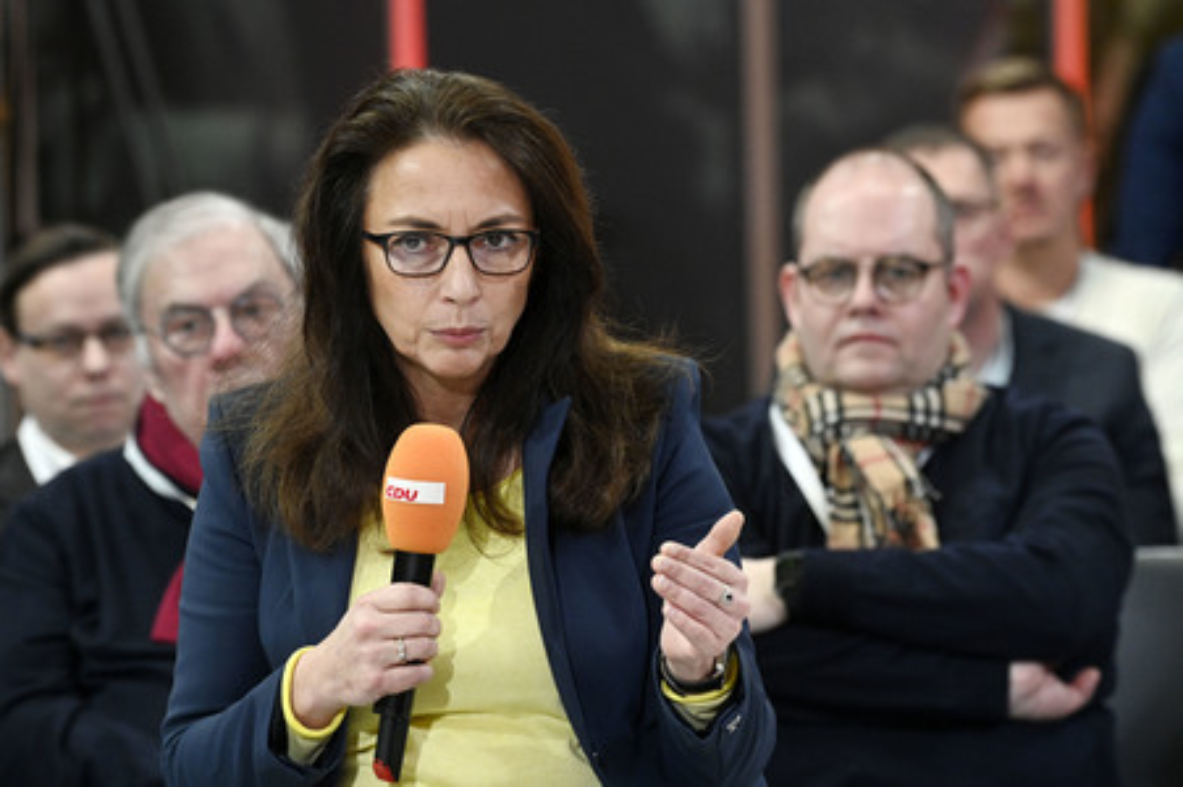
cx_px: 592
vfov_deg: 5.7
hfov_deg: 8.6
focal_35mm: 240
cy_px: 394
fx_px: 7881
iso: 6400
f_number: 6.3
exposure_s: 1/500
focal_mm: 240
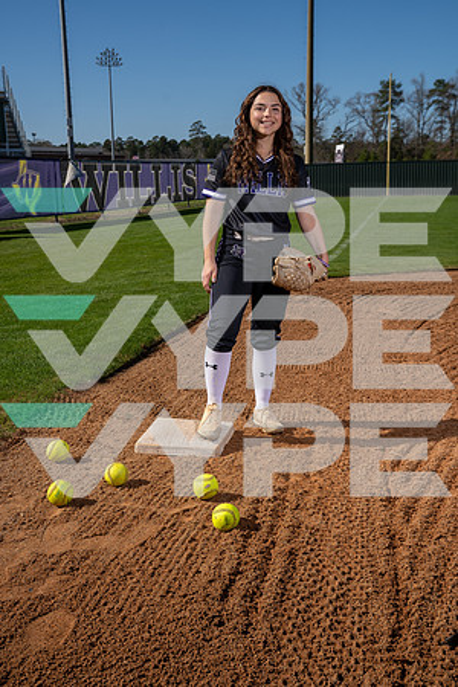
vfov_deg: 44.5
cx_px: 229
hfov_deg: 30.5
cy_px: 344
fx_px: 840
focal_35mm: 44
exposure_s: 1/640
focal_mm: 44
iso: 100
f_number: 6.3
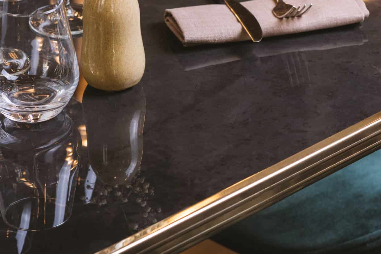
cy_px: 82
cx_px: 254
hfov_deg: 11.7
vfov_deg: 7.8
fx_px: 1863
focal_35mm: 176
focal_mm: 85
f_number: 5
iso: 1600
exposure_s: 1/100
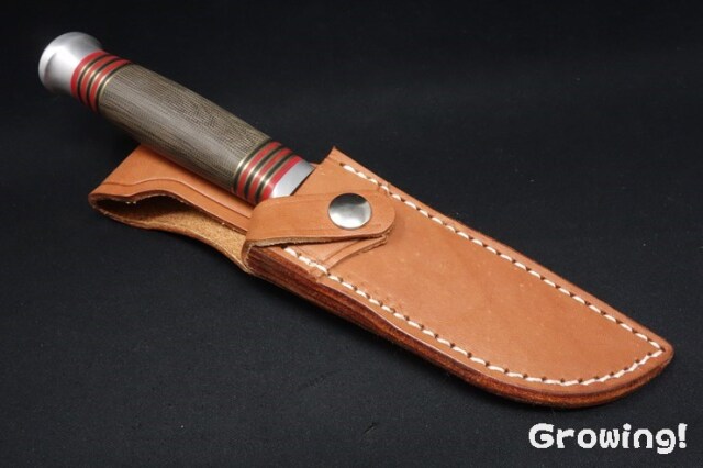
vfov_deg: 46.4
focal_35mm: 28
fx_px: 546
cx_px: 352
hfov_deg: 65.5
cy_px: 234
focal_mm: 10.4
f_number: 9
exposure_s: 1/30
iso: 800
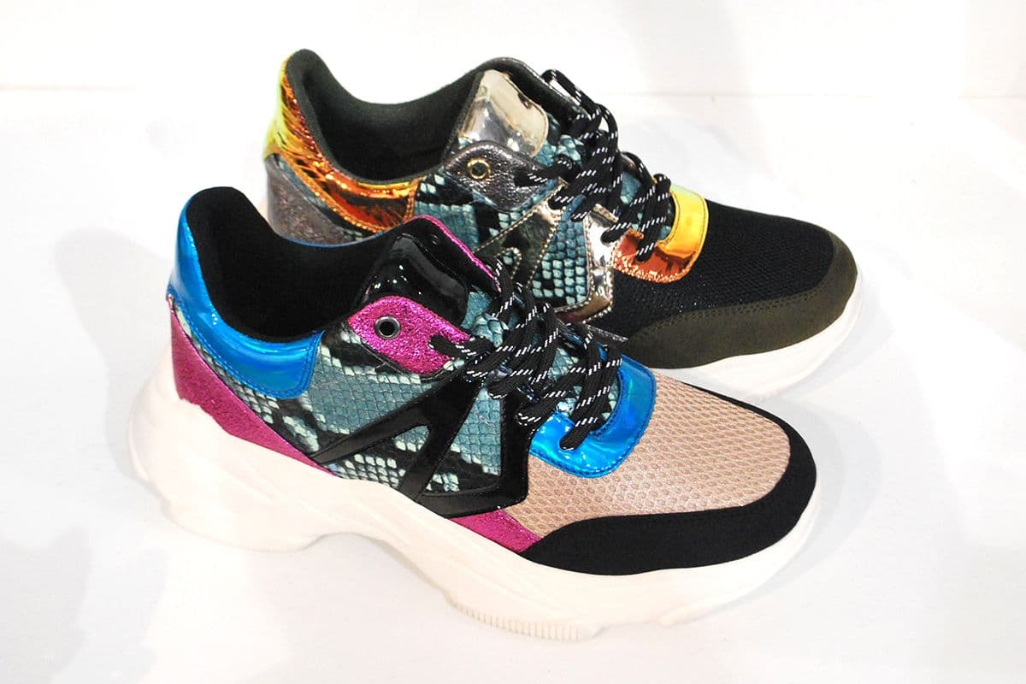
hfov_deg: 43.6
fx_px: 1282
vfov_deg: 29.9
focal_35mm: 45
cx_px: 513
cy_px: 342
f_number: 5
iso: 1600
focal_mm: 30
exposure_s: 1/100
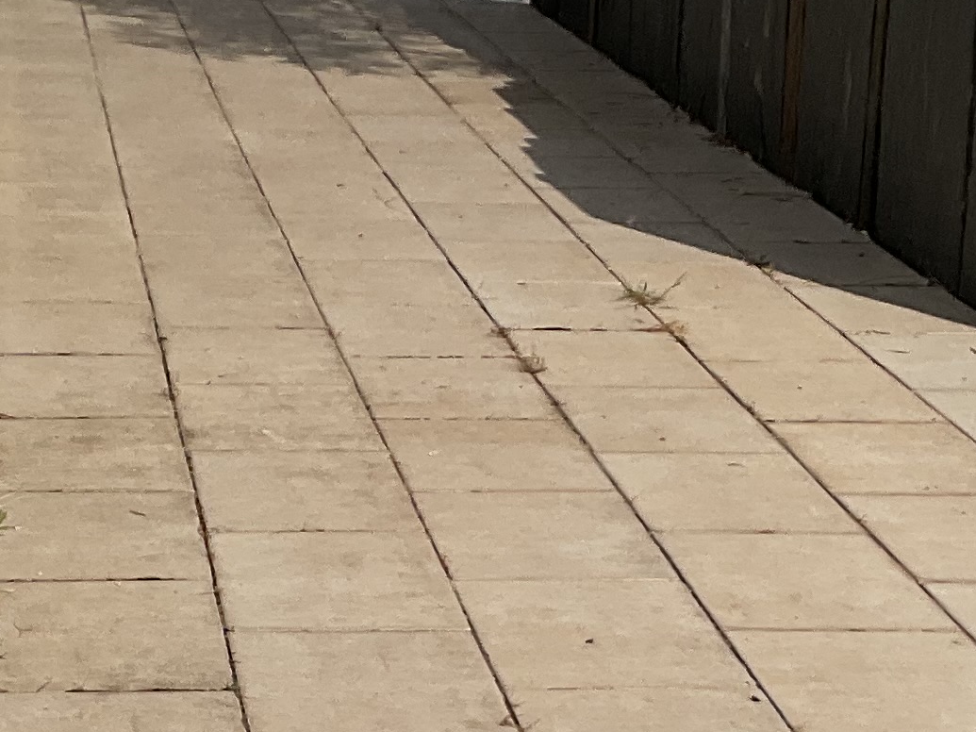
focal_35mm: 113
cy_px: 902
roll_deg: -1.7
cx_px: 226
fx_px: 3186
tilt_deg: -19.4
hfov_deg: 17.3
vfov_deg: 12.8
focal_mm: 3
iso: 16
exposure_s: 1/5263
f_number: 1.8
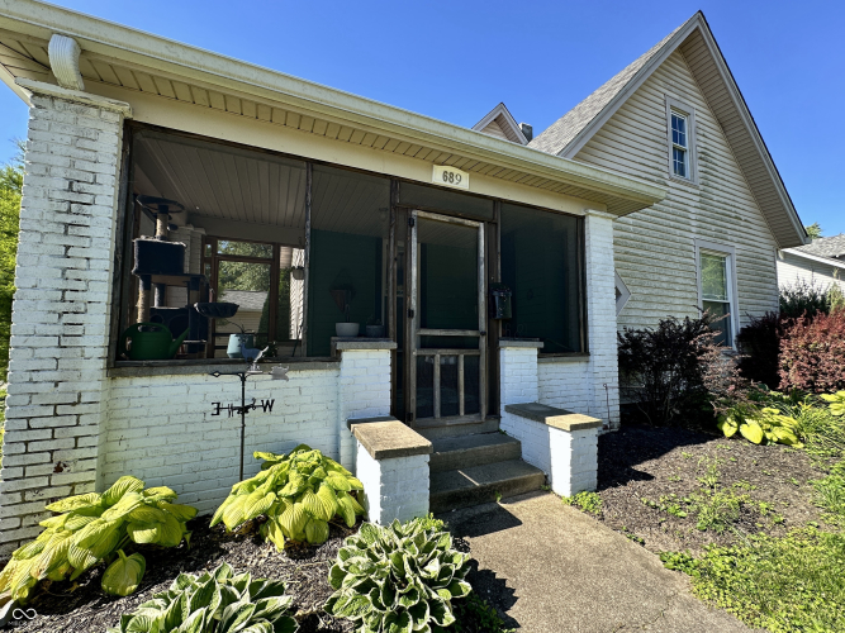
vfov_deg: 85.7
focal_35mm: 14
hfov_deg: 102.1
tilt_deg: +3.8
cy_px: 316
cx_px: 422
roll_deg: -0.4
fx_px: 342
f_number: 2.2
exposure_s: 1/358
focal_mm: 2.22
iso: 40
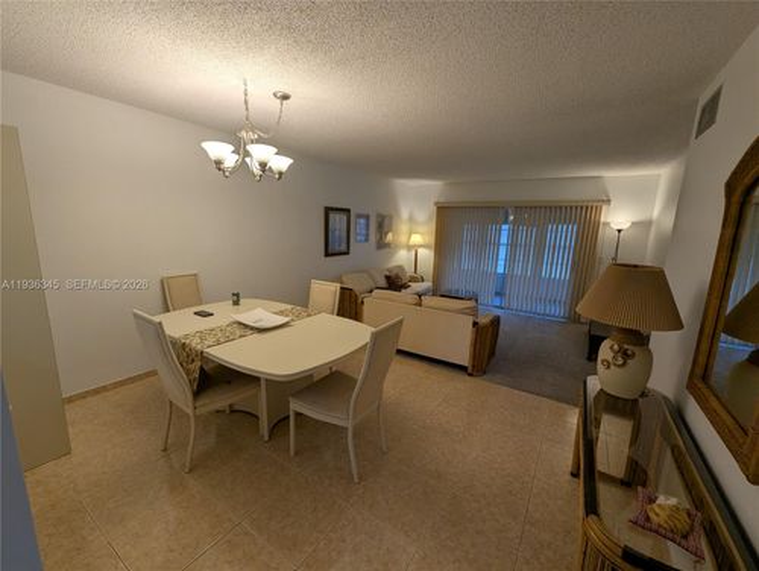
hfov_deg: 106.1
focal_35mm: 13
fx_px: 285
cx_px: 380
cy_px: 286
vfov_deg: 90.0
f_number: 2.2
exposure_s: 1/120
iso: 89
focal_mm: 1.95
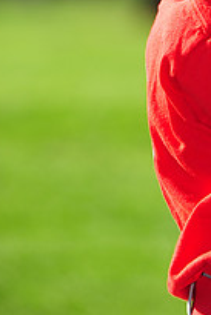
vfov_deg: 5.0
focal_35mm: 410
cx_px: 286
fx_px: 3598
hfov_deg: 3.4
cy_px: -100
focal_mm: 145
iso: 200
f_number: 4.5
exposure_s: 1/800
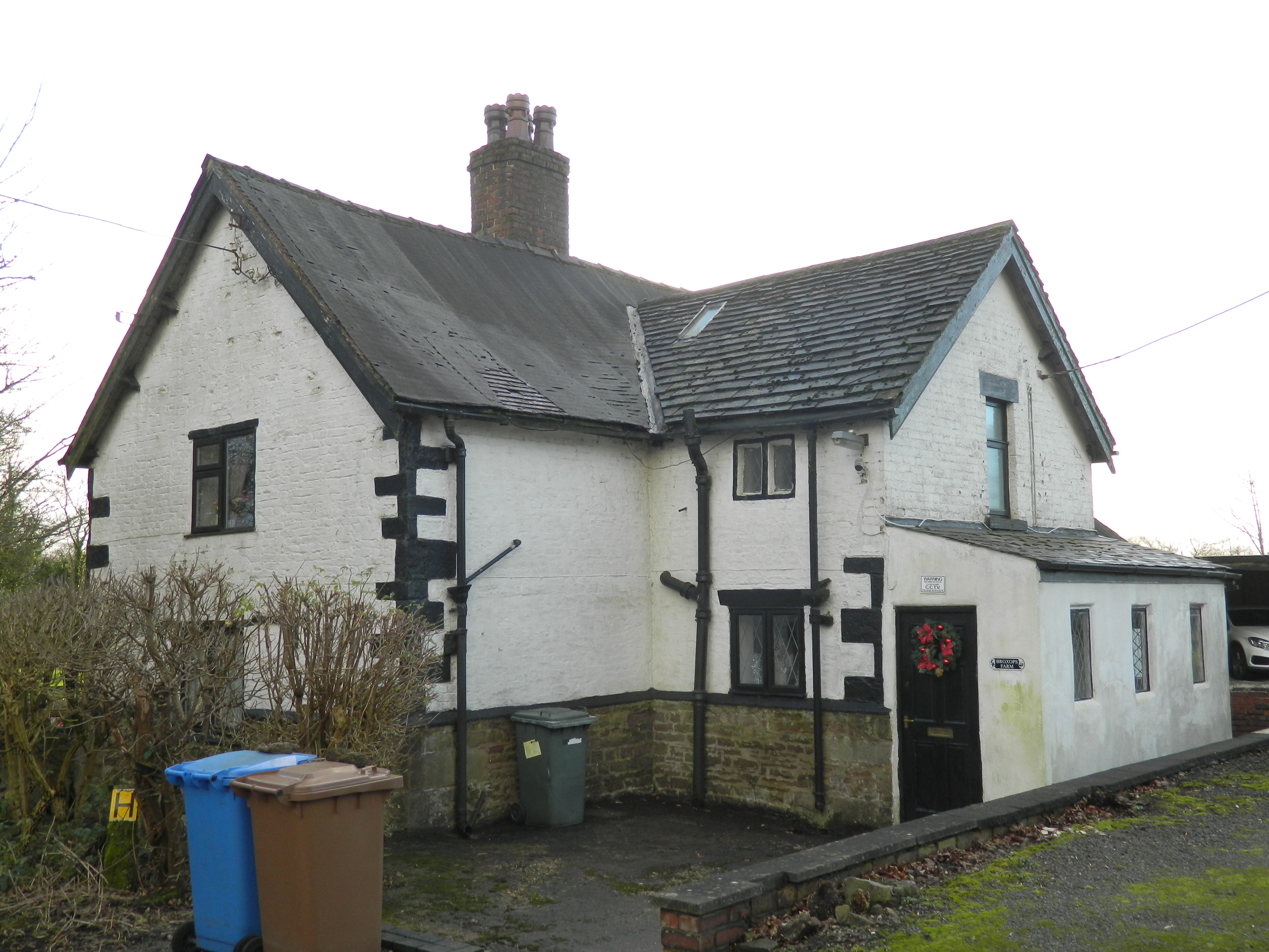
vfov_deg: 40.7
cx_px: 634
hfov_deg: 52.6
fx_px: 1283
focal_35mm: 35
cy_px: 476
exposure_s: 1/125
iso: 80
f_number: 3.3
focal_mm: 6.2
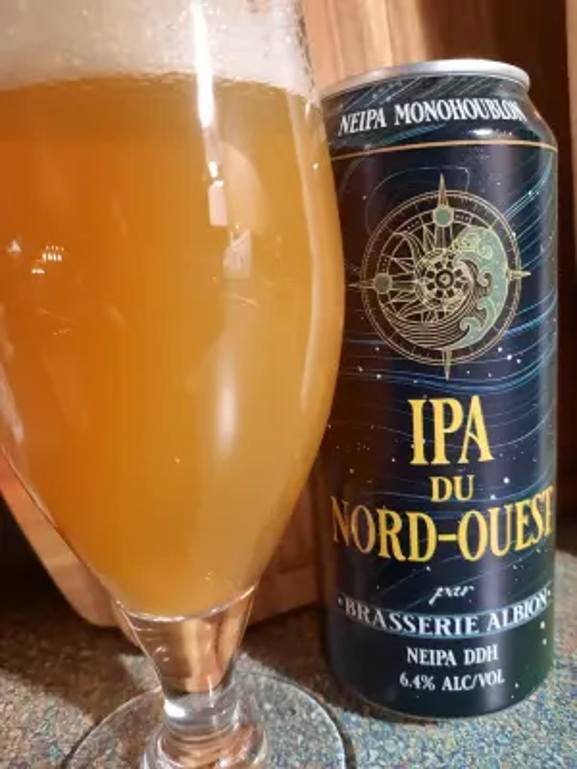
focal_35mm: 25
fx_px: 556
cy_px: 384
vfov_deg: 69.4
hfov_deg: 54.9
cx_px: 288
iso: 500
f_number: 2
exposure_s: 1/24
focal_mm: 4.6
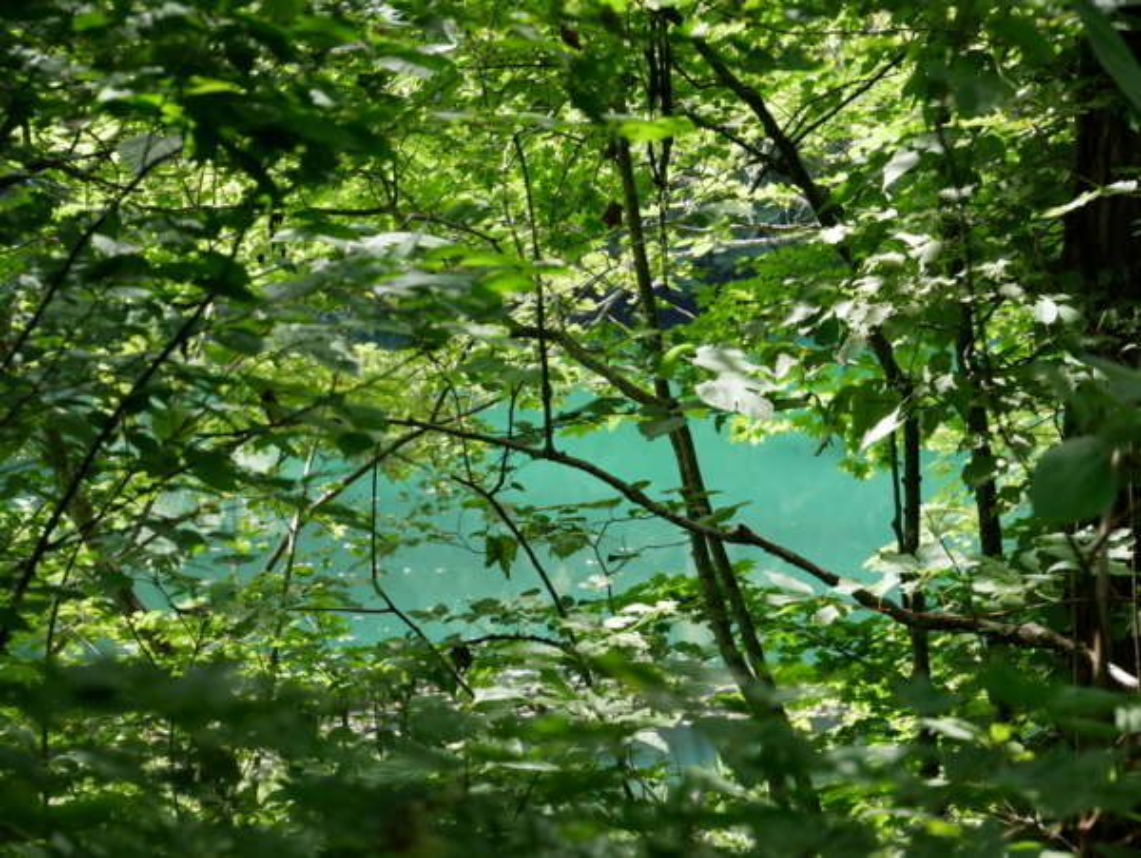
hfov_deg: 16.4
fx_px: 3959
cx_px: 570
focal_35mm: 120
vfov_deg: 12.4
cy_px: 429
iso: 250
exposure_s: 1/125
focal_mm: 60
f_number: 5.6
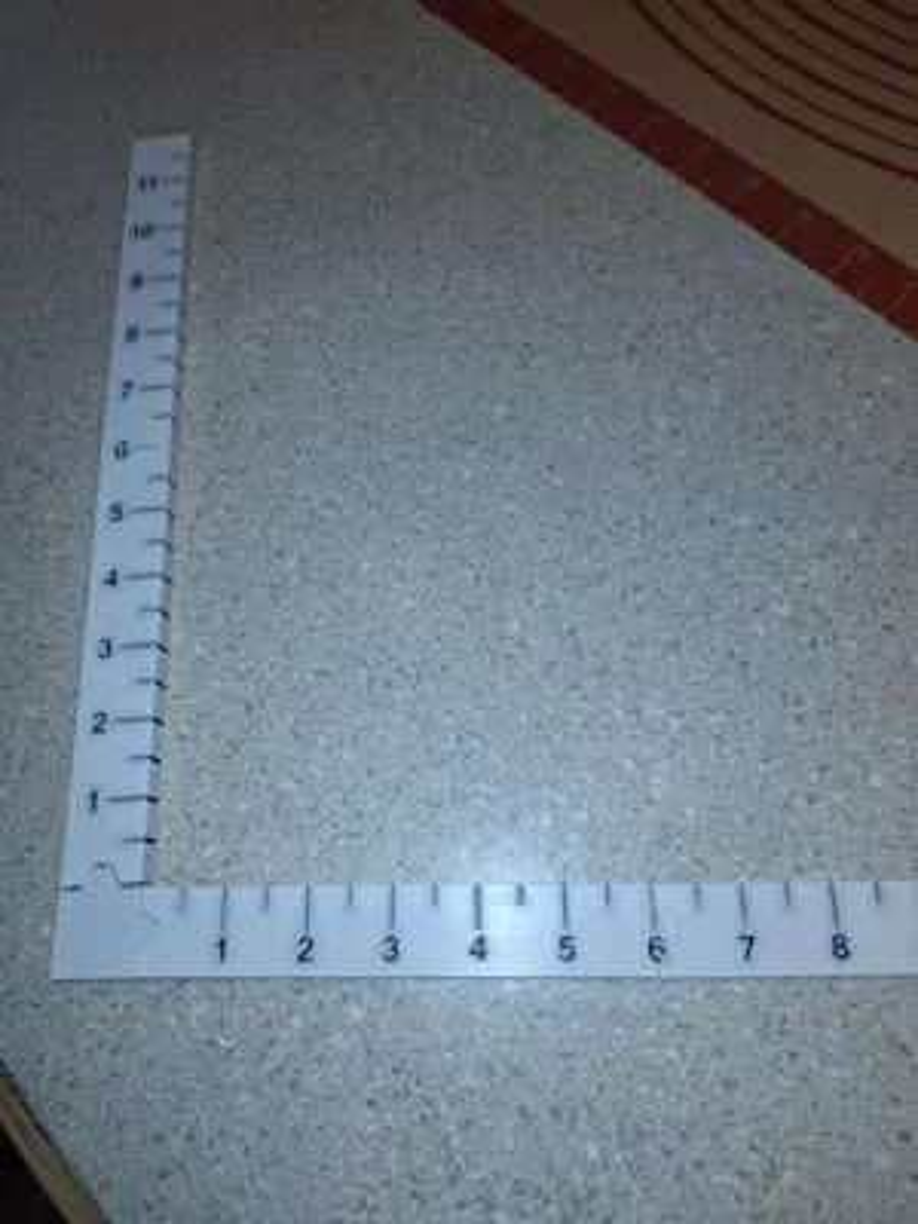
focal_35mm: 23
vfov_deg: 73.9
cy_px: 612
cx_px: 459
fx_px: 813
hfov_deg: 58.9
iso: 25
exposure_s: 1/40
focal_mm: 5.54
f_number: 1.8
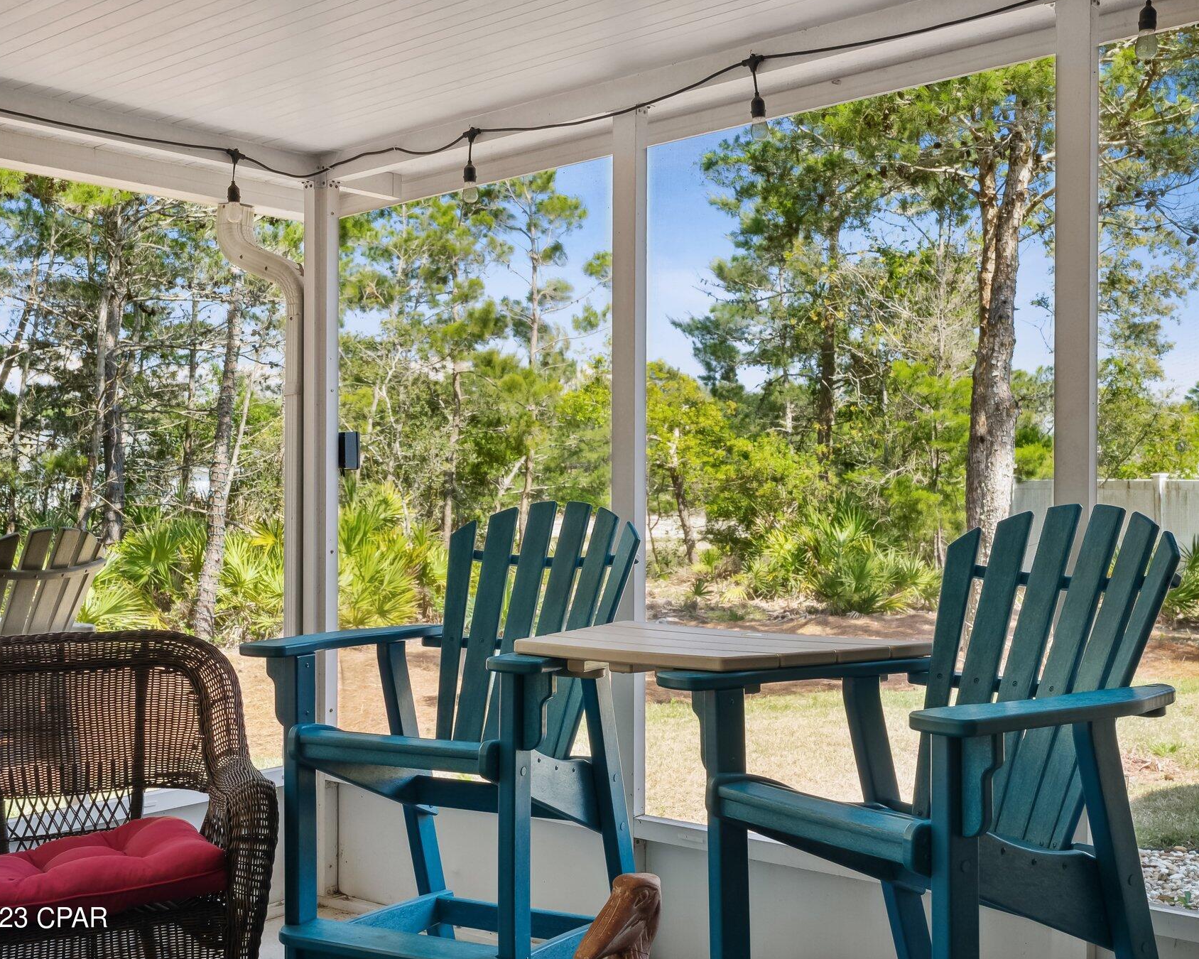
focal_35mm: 41
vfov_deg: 36.5
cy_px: 477
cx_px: 672
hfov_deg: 44.7
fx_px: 1455
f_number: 8
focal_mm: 24
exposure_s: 1/80
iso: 640
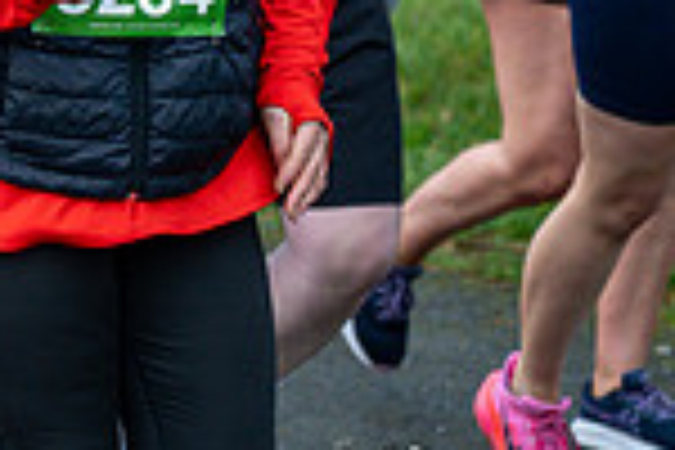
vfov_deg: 5.0
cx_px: -144
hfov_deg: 7.5
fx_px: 5081
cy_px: -214
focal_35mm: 271
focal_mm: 70
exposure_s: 1/1250
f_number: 2.8
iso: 560
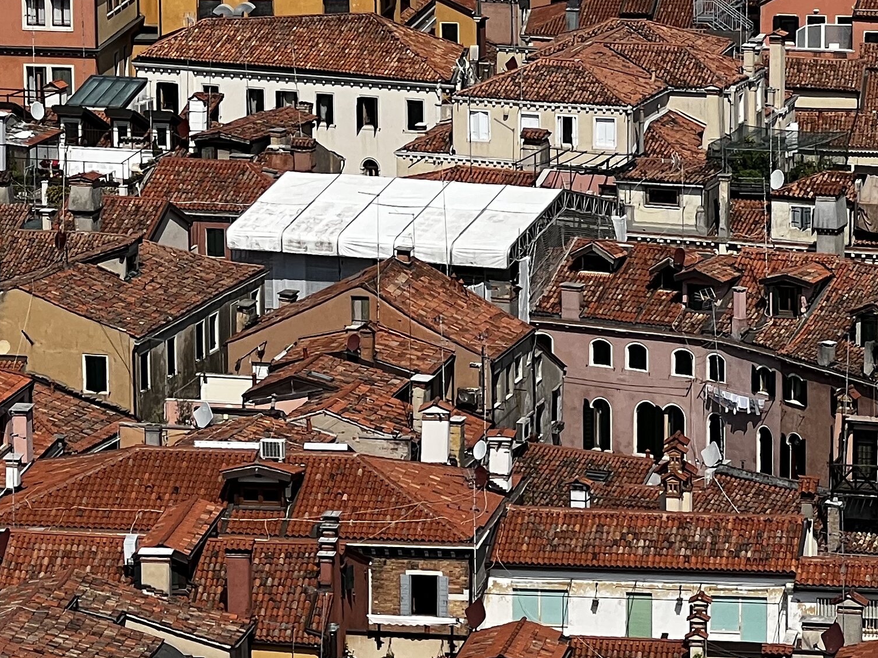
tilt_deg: -12.4
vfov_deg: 7.3
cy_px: 400
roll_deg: +1.3
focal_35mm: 204
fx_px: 5173
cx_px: 182
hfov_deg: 9.7
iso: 32
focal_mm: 9
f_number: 2.8
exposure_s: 1/1206
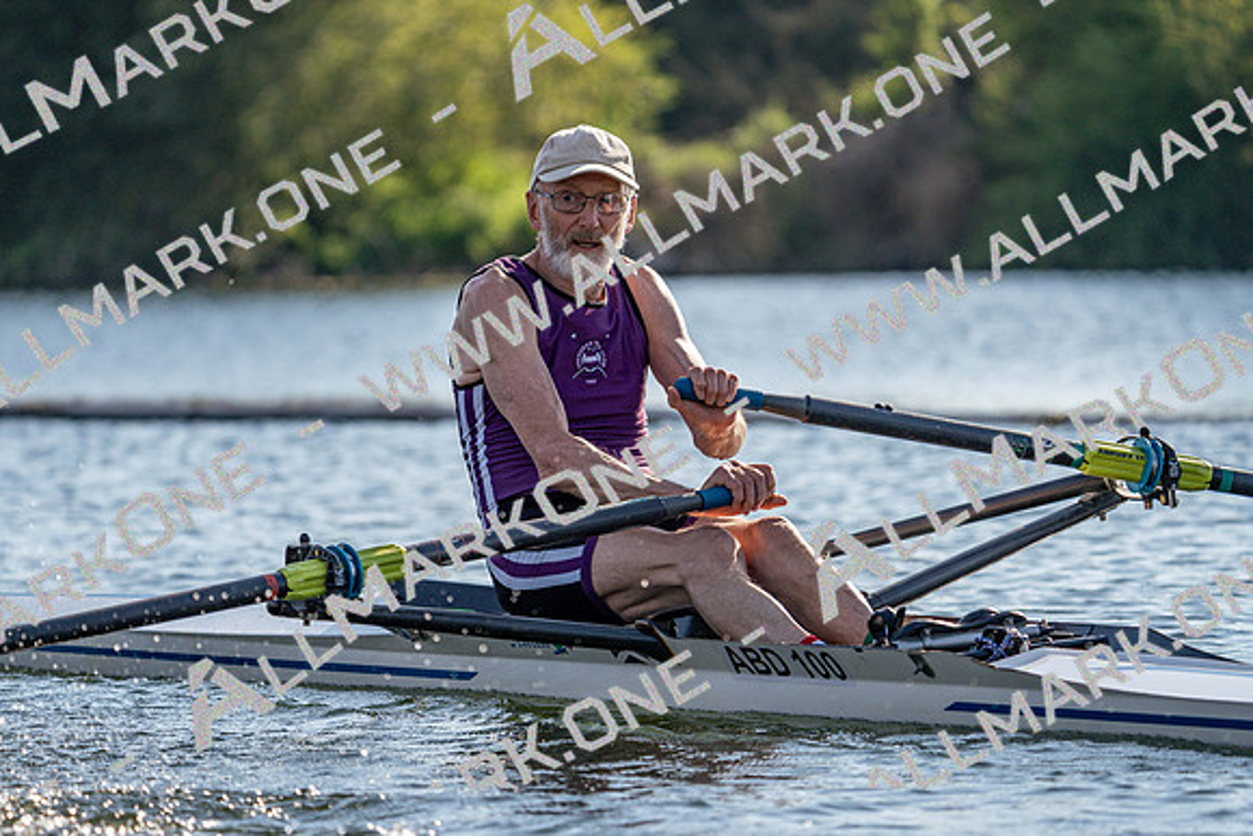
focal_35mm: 268
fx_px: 9330
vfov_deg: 5.1
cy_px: 418
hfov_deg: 7.7
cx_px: 626
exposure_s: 1/1600
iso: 200
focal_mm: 268
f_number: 5.6
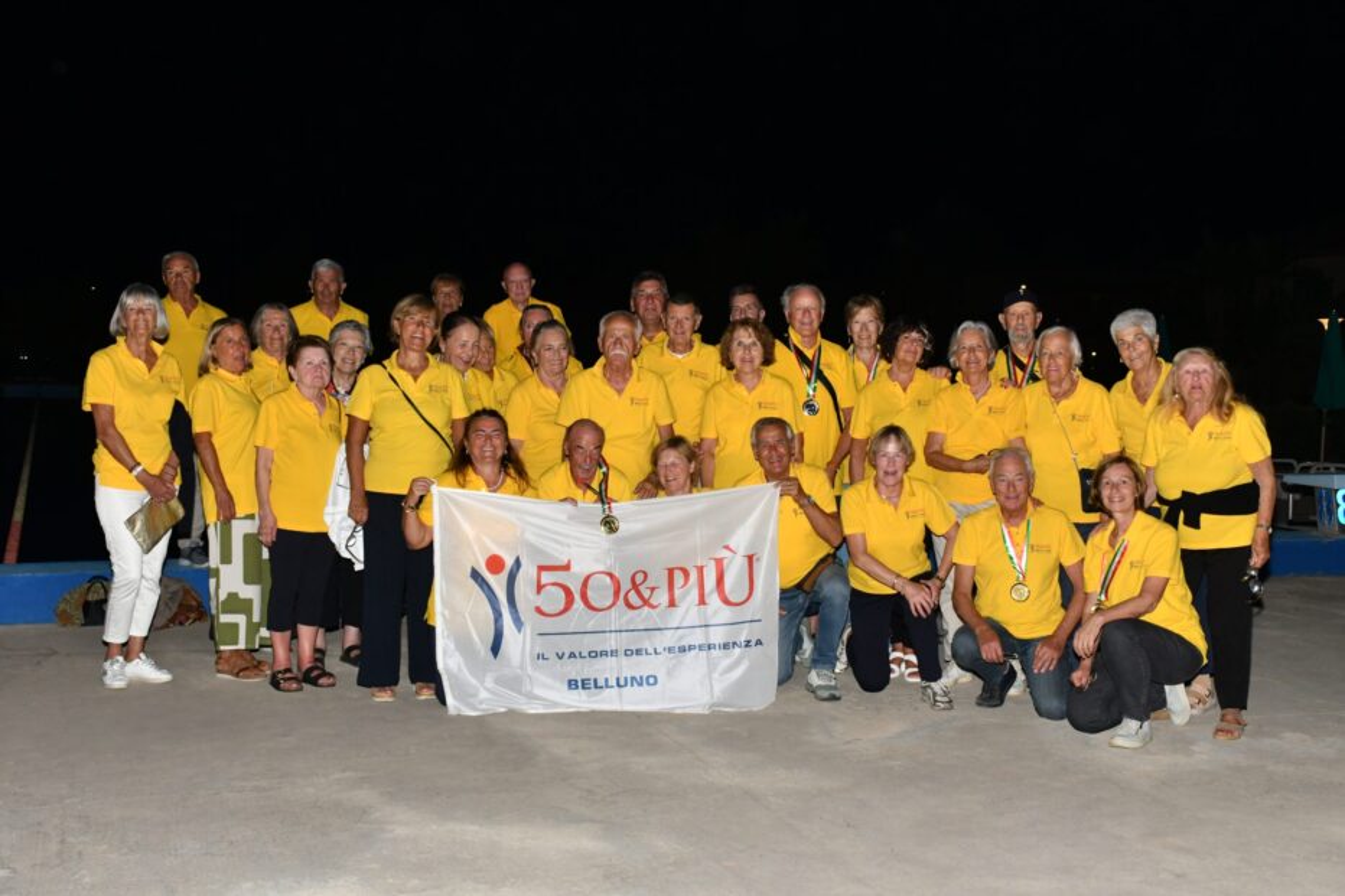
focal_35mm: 45
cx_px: 672
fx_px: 1681
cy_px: 448
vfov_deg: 29.9
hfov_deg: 43.6
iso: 1250
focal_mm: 30
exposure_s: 1/200
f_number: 9
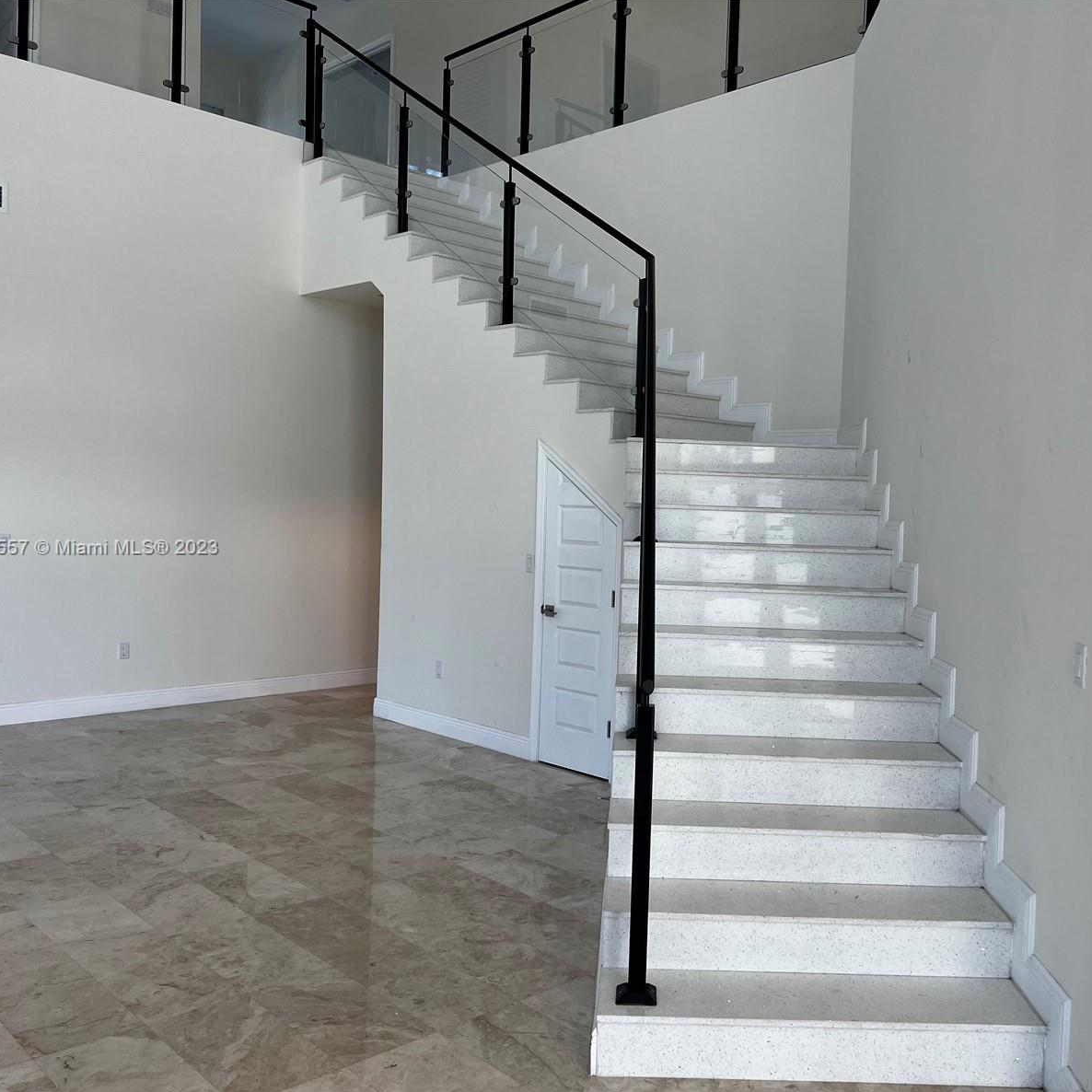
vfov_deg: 52.5
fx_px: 1106
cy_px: 549
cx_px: 660
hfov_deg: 52.1
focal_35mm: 31
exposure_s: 1/330
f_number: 1.5
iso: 50
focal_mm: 5.7
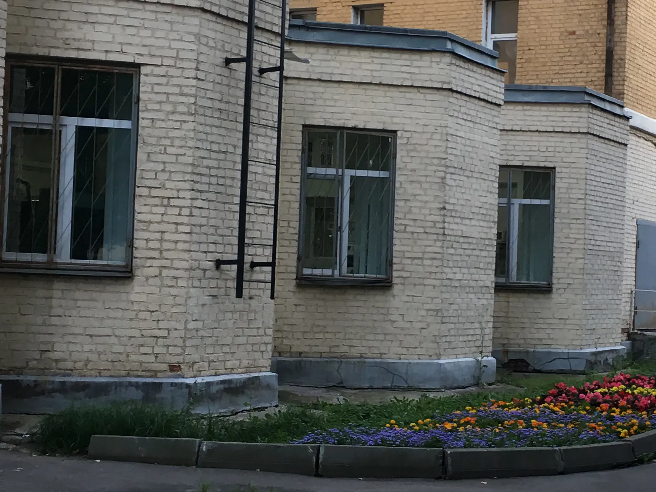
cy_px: 244
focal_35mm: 72
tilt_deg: +0.1
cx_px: 474
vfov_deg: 20.4
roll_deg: -2.1
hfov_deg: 26.8
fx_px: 1364
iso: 25
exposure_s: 1/33
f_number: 2.2
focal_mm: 4.15
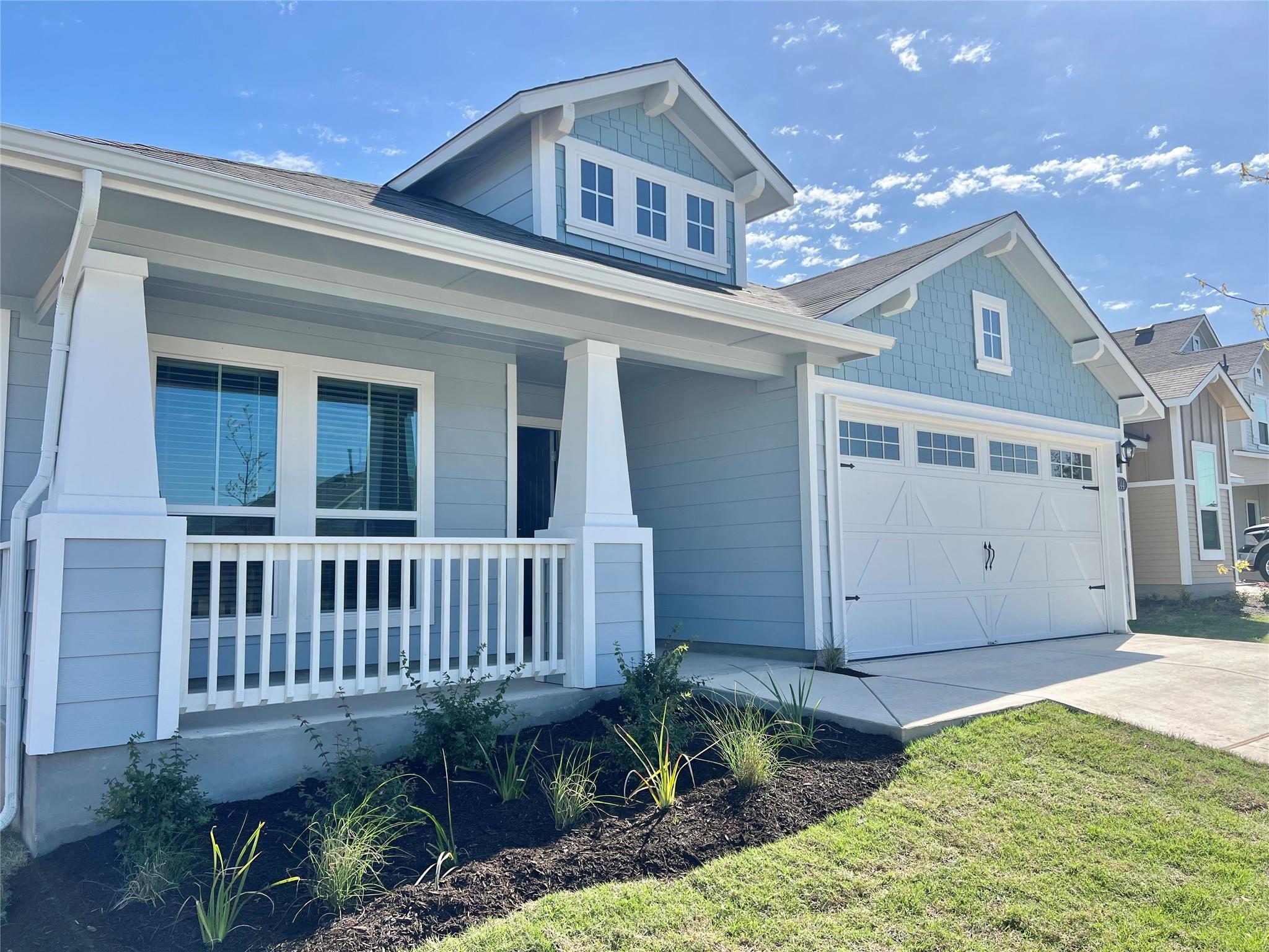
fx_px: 953
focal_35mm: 26
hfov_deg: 67.3
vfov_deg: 53.1
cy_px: 476
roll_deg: +0.6
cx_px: 634
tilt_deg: +3.5
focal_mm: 5.7
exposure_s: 1/3356
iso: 50
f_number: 1.5
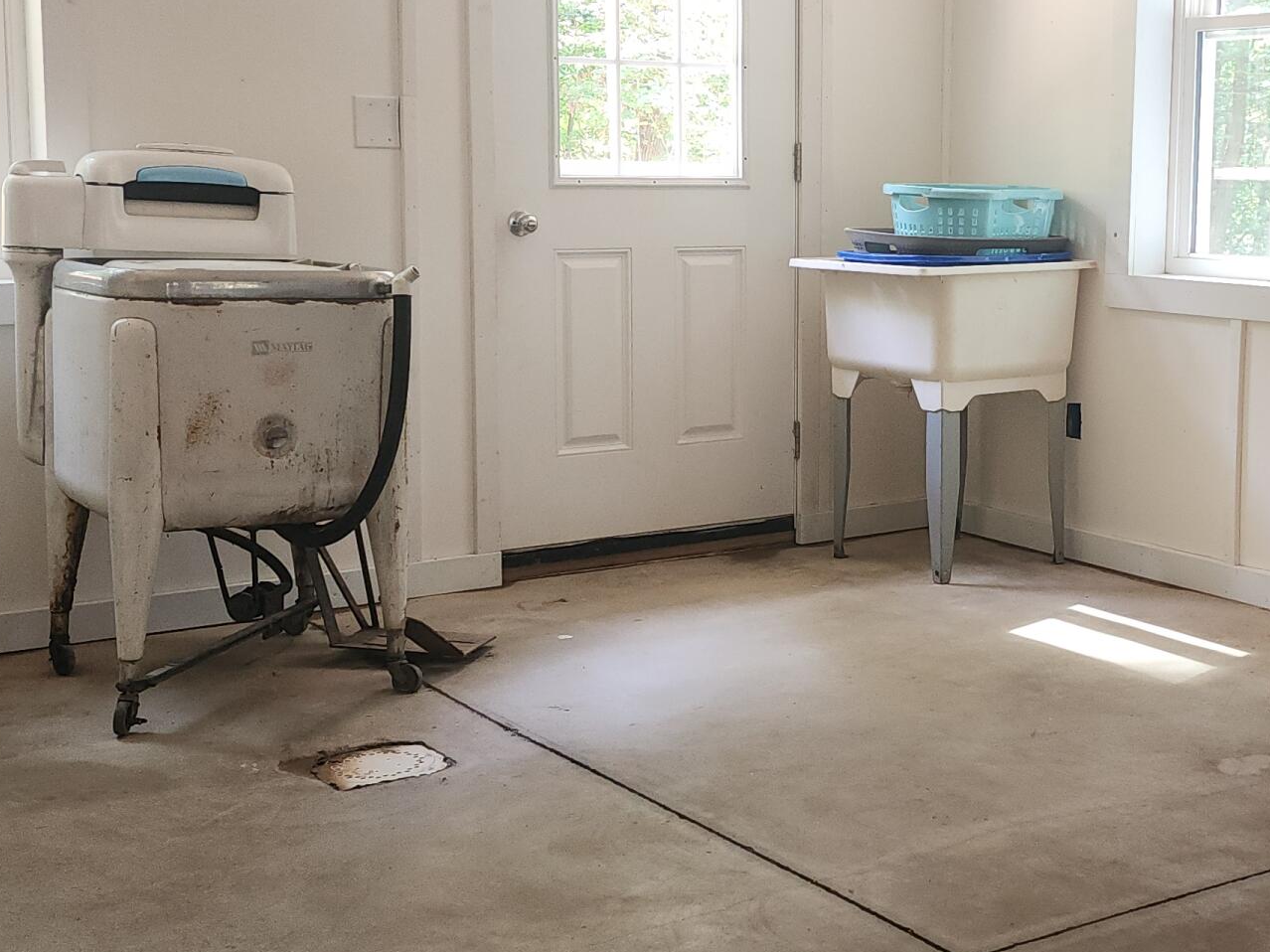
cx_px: 935
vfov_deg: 26.9
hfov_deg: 34.9
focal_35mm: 54
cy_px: 352
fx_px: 1981
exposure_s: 1/60
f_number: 1.8
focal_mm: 6.4
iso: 100
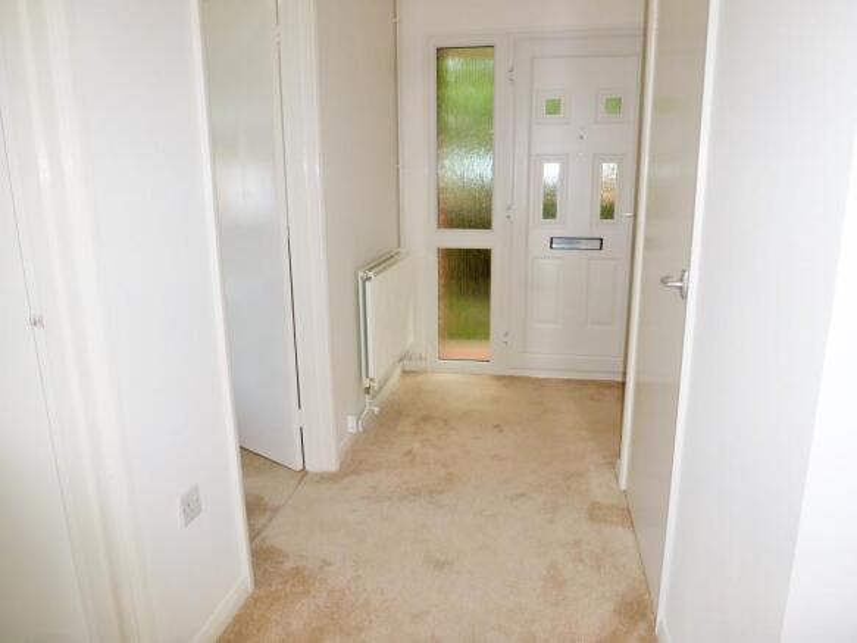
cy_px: 322
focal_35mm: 24
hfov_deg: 71.6
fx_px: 594
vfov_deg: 56.8
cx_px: 428
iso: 125
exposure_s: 1/60
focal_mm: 4.3
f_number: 3.3
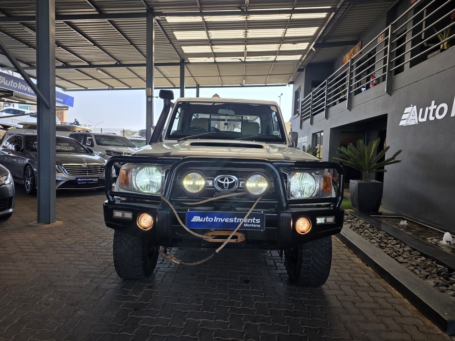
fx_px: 302
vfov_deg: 58.9
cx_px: 228
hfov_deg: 73.9
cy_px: 170
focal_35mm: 23
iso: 80
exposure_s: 1/1321
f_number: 1.7
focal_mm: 6.25
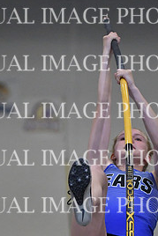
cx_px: 111
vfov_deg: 6.0
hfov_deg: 4.0
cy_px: 181
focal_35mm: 341
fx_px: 2242
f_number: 2.8
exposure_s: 1/1000
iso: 8000
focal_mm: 105
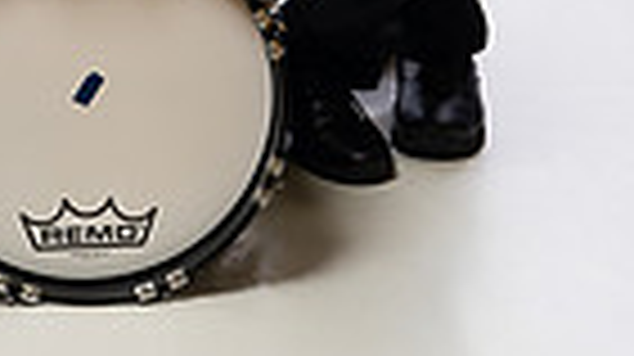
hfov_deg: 12.1
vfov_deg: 6.4
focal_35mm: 177
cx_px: 27
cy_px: -599
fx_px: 2973
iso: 640
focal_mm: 53
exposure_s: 1/250
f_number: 5.6
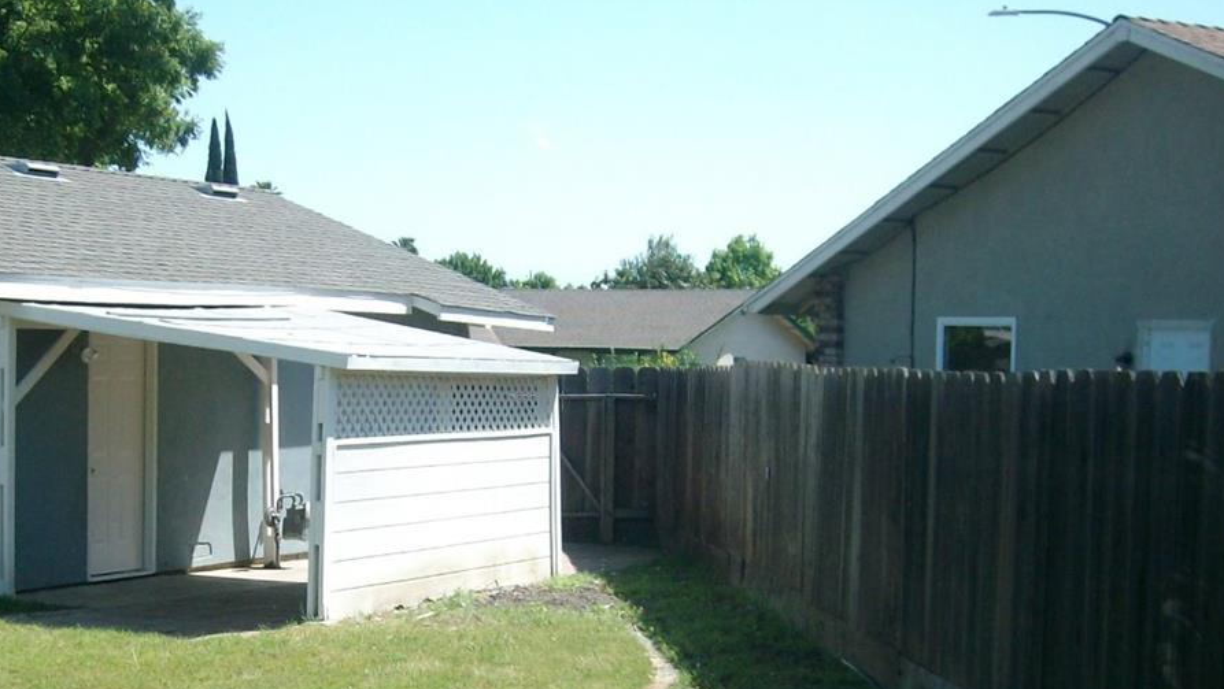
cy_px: 525
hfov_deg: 32.6
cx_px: 426
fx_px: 2078
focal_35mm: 64
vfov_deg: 18.7
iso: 80
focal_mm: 5.8
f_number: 7.2
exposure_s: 1/164
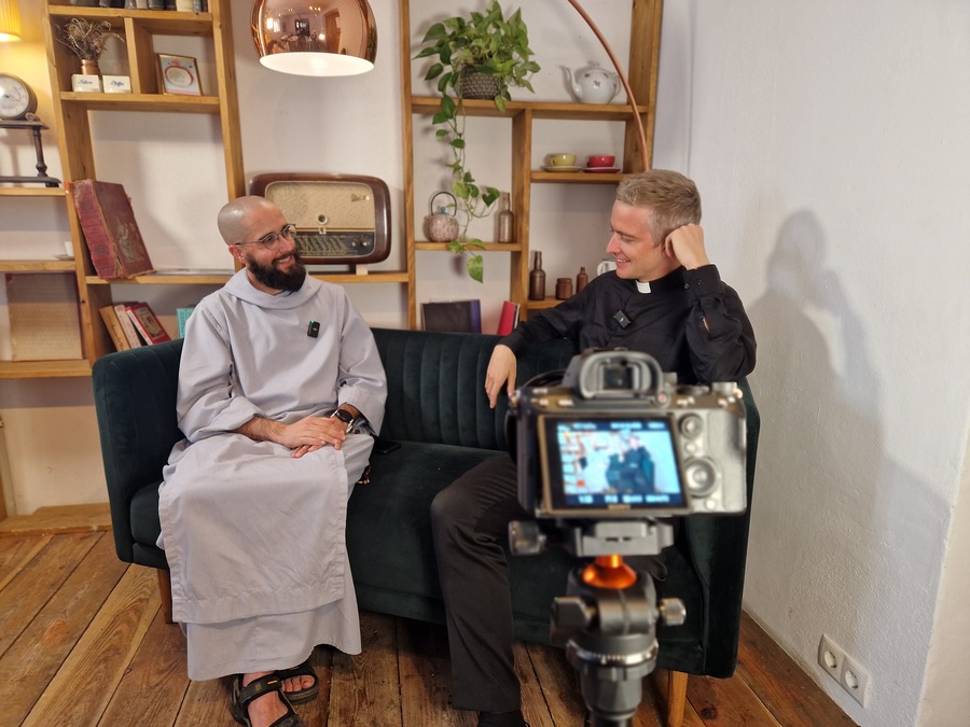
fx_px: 644
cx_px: 485
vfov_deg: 58.9
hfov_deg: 73.9
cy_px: 364
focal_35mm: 23
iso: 160
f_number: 1.8
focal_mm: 5.4
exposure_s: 1/54
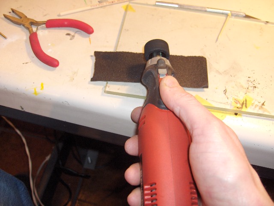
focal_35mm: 39
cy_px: 103
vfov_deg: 36.8
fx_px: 309
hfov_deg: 47.9
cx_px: 137
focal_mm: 8
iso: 126
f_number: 2.8
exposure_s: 1/60
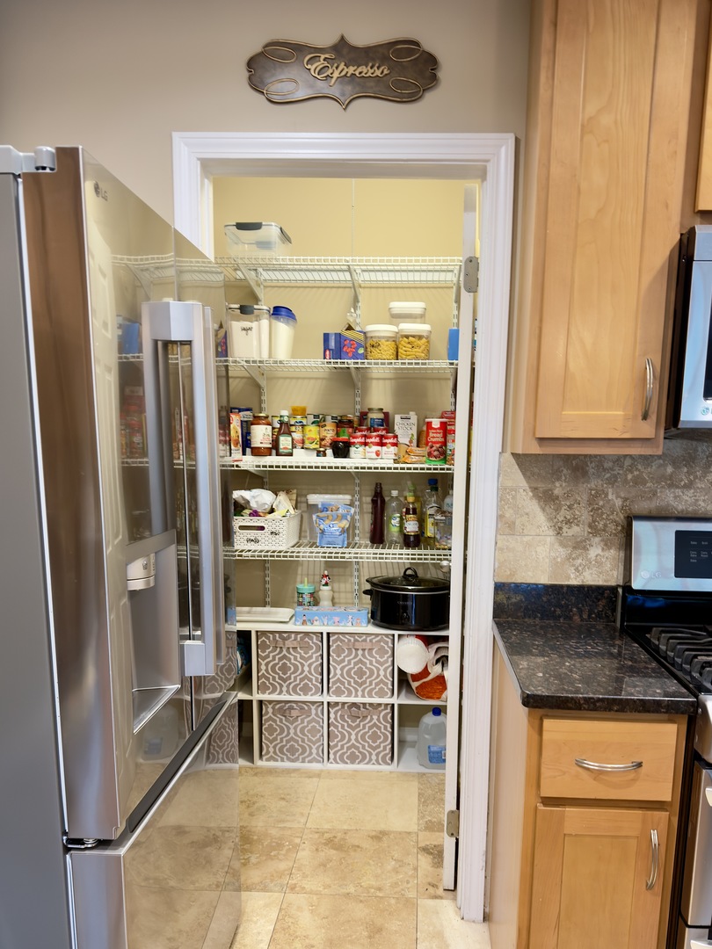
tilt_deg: -5.9
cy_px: 474
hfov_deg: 56.8
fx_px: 658
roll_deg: -0.2
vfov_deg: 71.6
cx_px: 356
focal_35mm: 24
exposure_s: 1/40
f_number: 1.78
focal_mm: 6.76
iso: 250
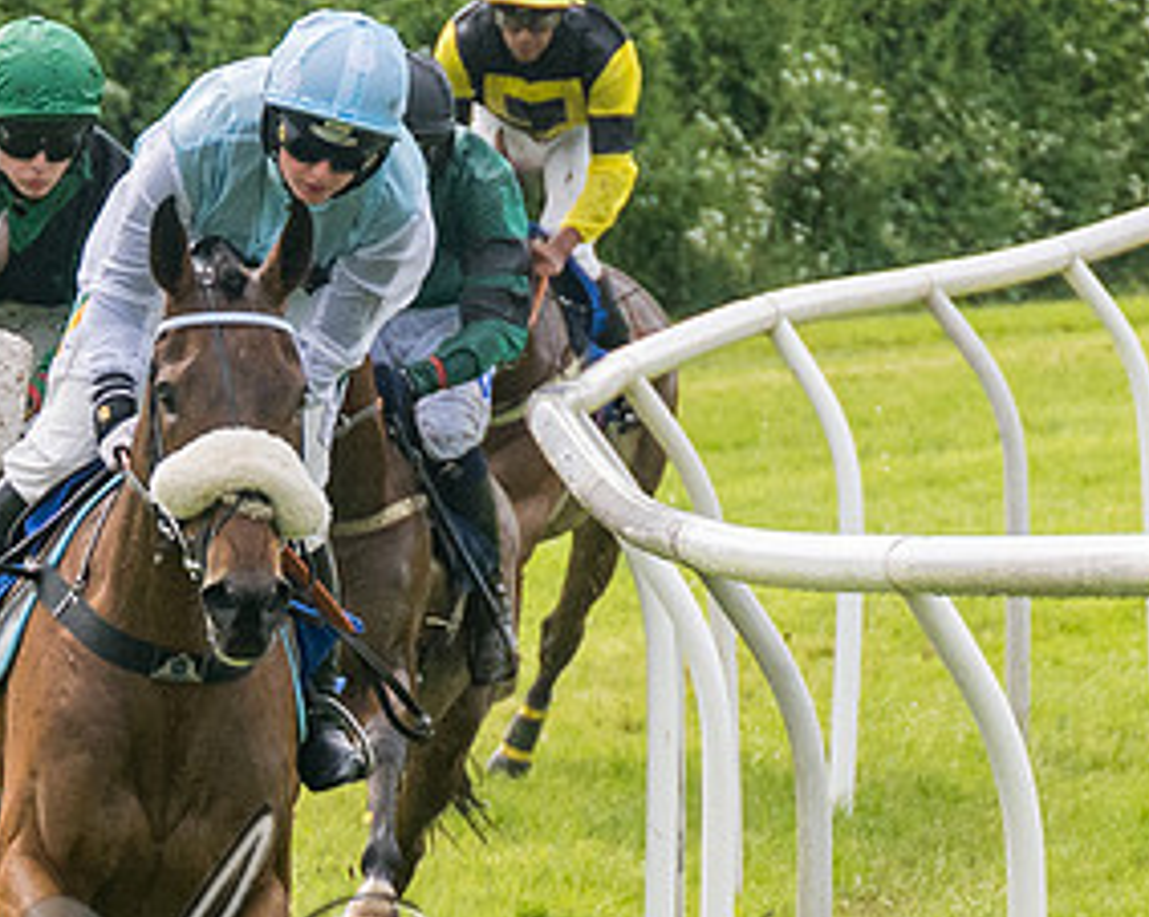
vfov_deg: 2.8
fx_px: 18758
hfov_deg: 3.5
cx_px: 102
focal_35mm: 552
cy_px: 565
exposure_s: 1/3200
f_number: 4
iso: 400
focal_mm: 98
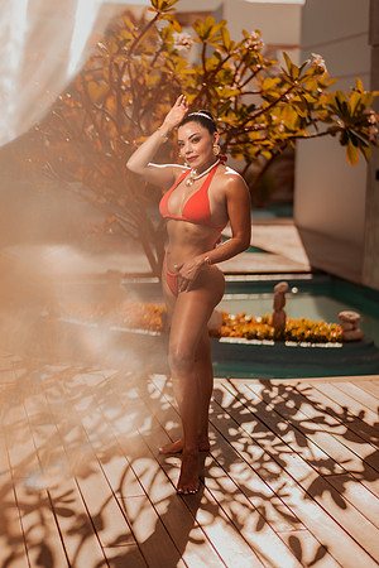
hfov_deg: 23.4
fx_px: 916
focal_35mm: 58
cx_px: 190
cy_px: 284
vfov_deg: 34.5
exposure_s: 1/8000
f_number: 1.4
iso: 80
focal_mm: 58
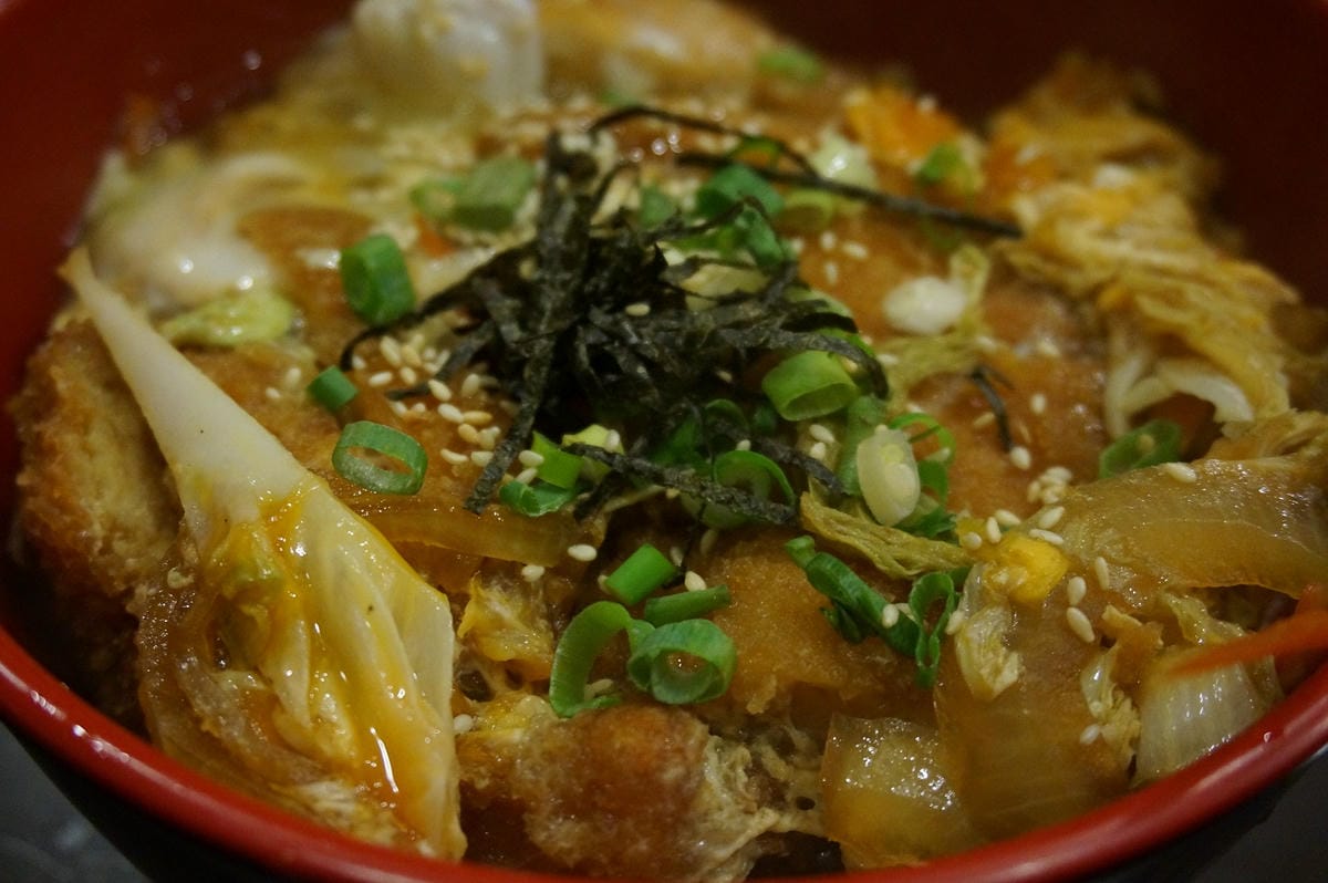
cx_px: 664
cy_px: 442
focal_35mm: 44
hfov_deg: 45.0
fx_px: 1603
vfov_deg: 30.8
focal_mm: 29
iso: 3200
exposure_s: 1/100
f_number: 4.5
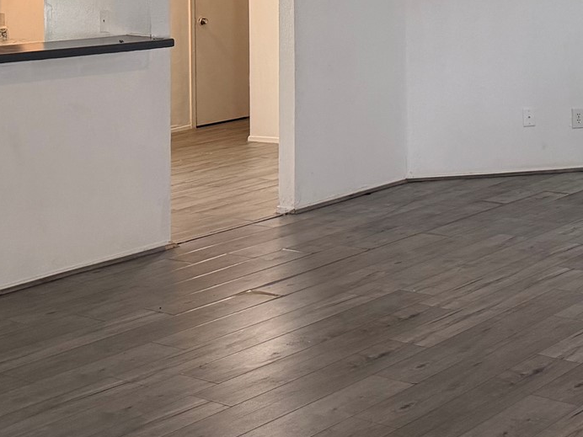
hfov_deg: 26.3
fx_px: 1196
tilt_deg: +0.3
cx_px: 543
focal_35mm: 71
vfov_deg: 19.5
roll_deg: +1.5
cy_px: -83
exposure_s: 1/120
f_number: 1.78
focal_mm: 6.76
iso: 320
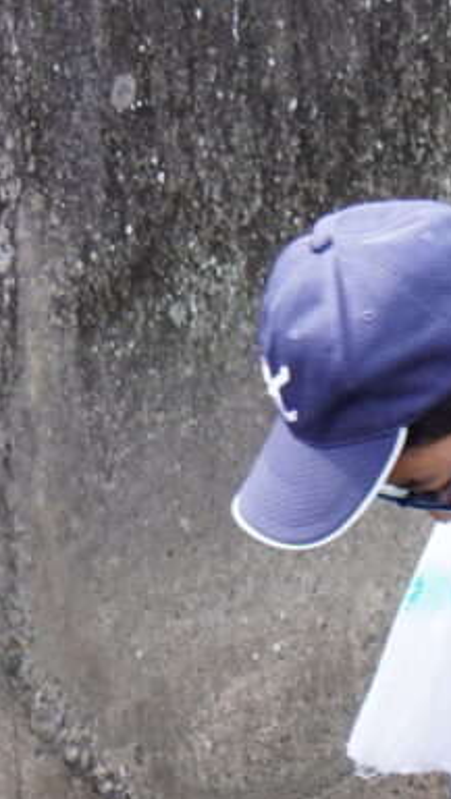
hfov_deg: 2.0
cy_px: 1080
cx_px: 580
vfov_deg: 3.5
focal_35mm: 620
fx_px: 13161
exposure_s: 1/160
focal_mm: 76
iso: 125
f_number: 5
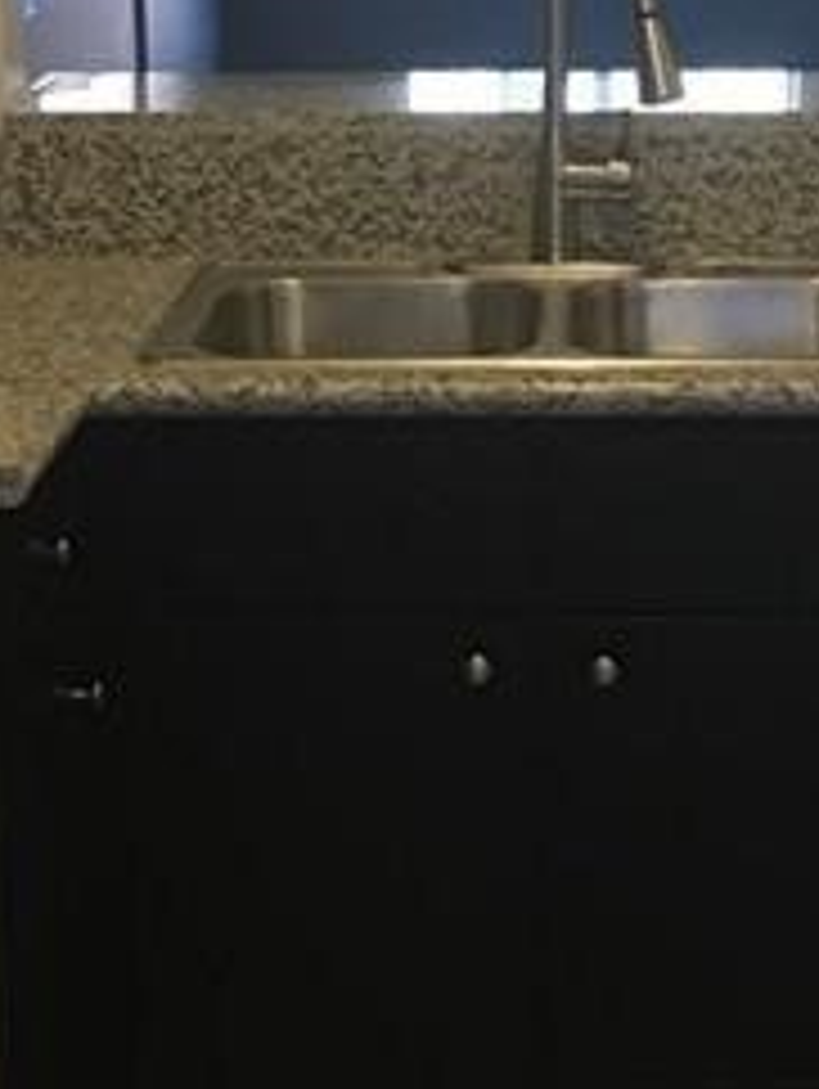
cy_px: 338
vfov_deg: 21.2
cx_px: 558
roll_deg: -0.6
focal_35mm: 92
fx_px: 2897
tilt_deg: -8.8
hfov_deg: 16.0
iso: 200
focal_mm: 4.15
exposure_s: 1/30
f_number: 2.2
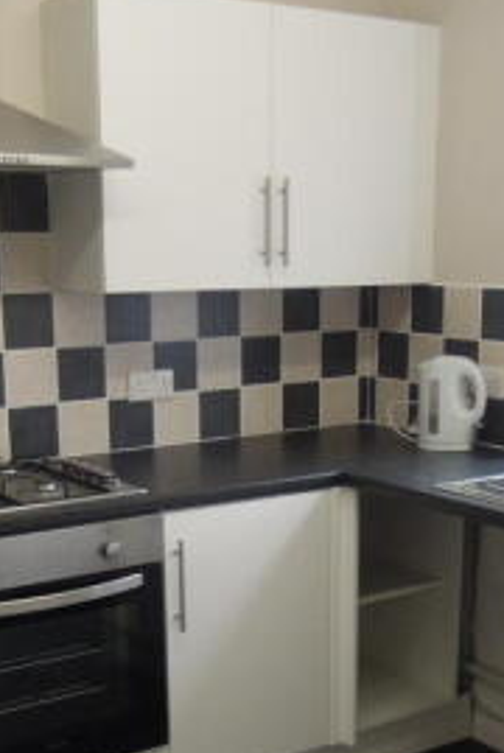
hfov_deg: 25.1
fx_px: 1131
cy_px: 528
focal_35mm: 54
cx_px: 228
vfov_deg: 36.3
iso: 400
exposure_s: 1/80
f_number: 1.8
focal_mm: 4.3
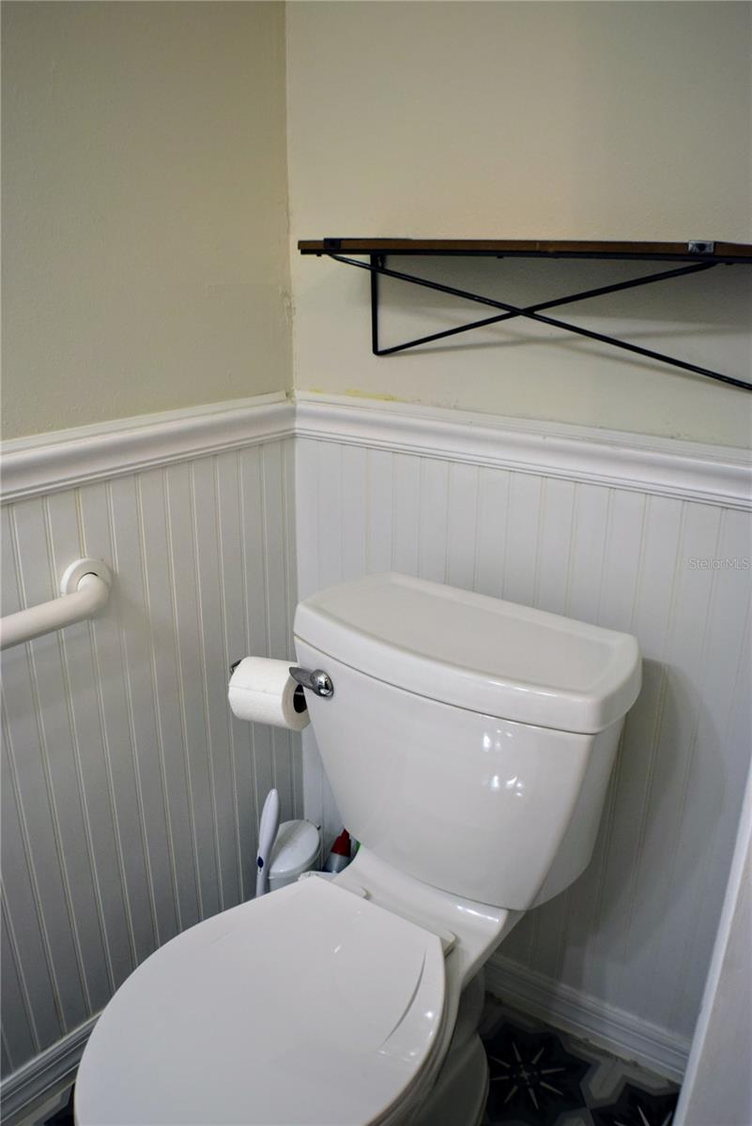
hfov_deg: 35.5
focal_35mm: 38
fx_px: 1174
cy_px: 563
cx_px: 376
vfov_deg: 51.3
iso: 400
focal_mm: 25
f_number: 4
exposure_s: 1/60
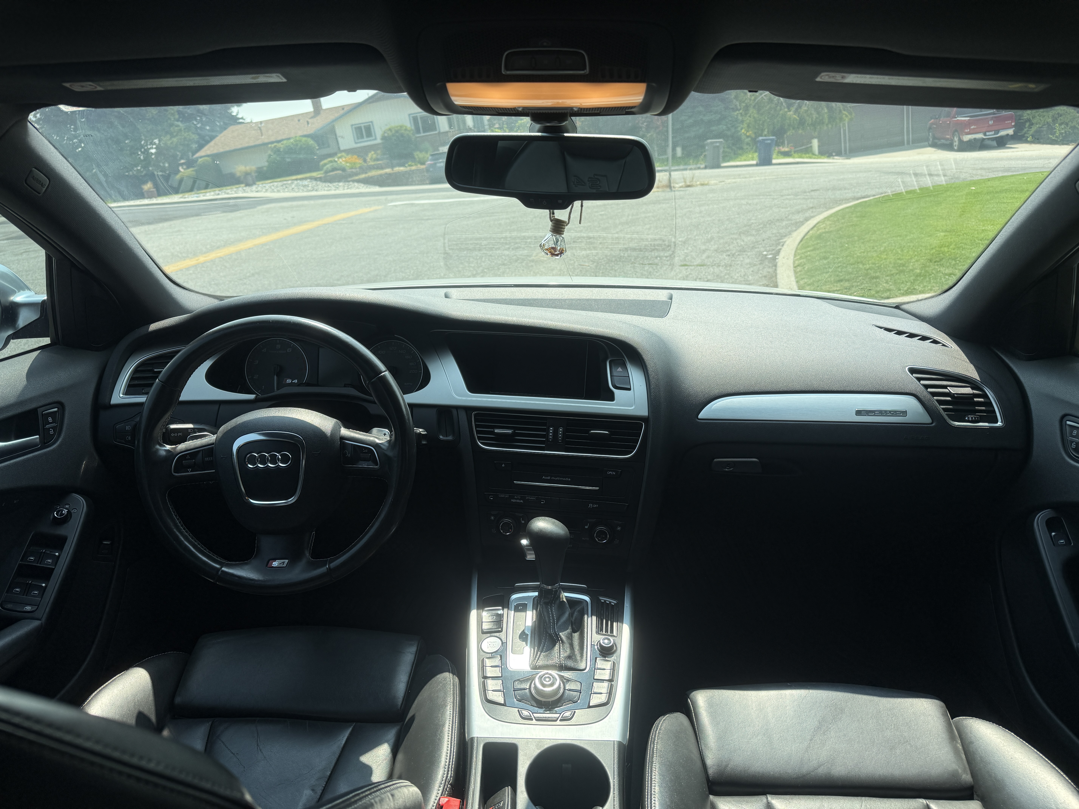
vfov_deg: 56.8
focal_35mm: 24
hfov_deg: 71.6
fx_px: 748
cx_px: 540
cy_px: 404
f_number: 1.78
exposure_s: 1/1437
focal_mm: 6.76
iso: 80
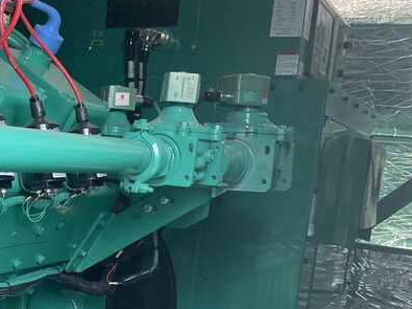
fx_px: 702
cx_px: 23
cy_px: 252
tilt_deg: -8.9
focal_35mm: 59
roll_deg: -4.9
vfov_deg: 24.4
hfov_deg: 30.9
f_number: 1.8
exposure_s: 1/120
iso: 64
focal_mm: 3
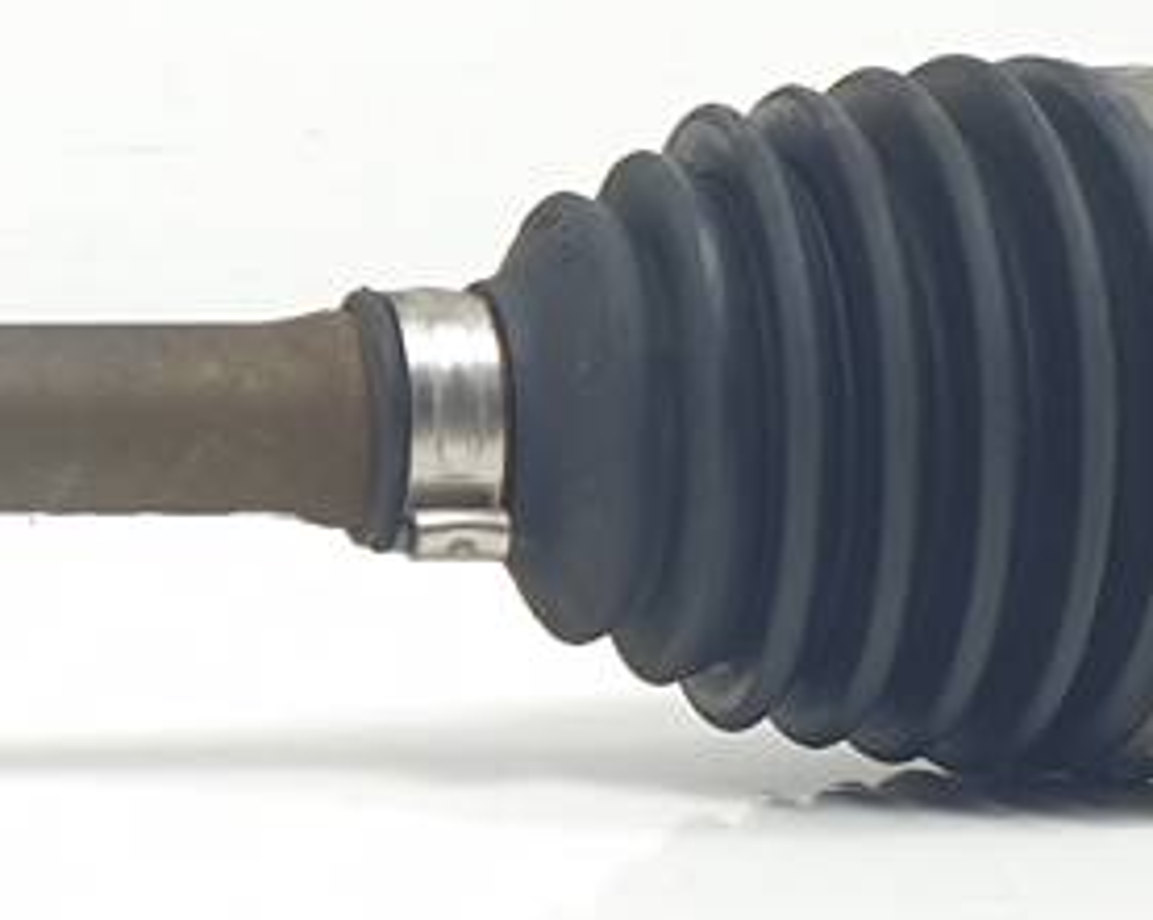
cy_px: 279
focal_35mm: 132
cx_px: -570
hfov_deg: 13.7
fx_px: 4500
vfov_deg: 11.7
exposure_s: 1/127
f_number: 2.4
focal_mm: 4.3
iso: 50
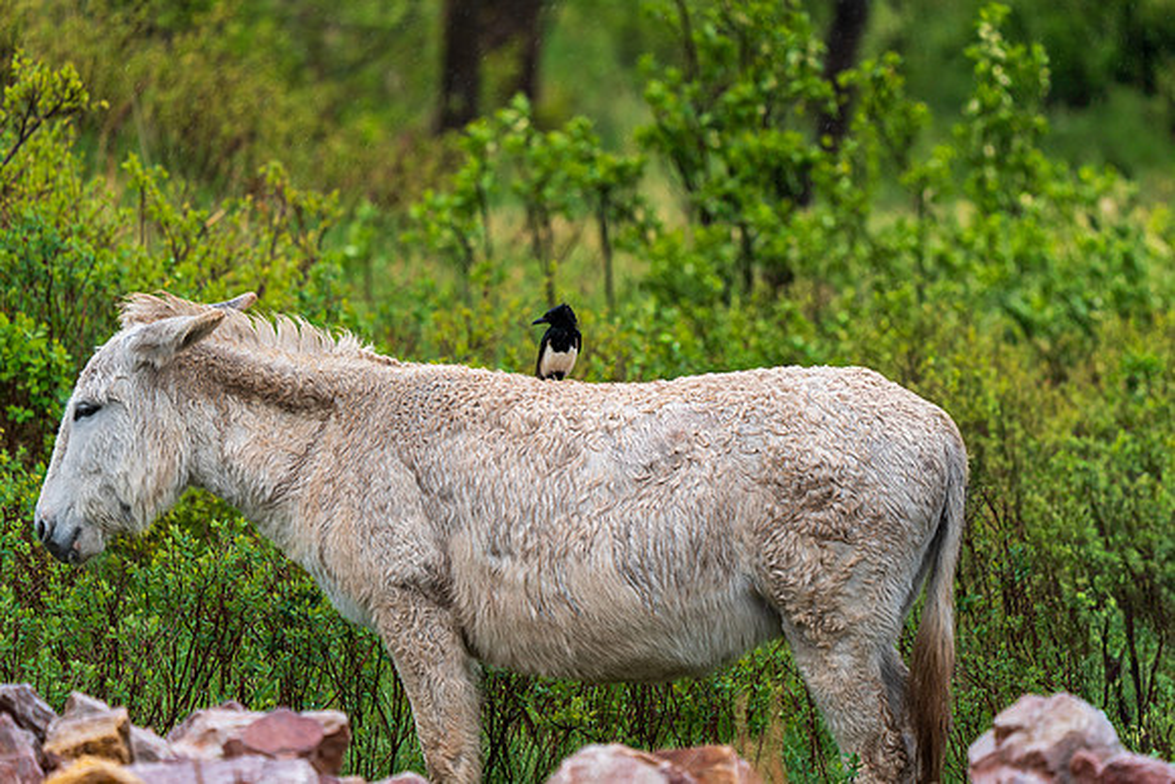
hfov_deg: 6.0
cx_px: 588
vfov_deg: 4.0
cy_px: 392
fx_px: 11263
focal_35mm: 345
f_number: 5.6
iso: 160
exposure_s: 1/500
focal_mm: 345
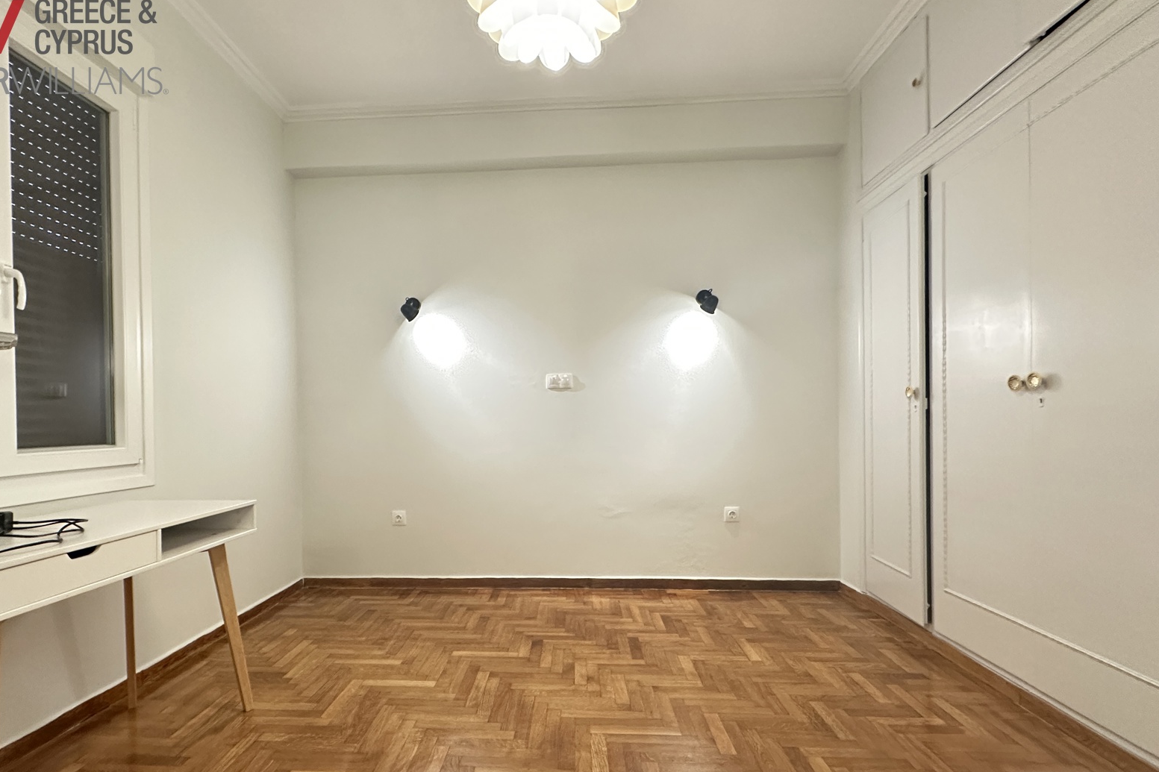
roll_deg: +1.4
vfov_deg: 67.2
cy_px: 425
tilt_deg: -0.1
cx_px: 534
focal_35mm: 18
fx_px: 579
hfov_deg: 89.8
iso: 640
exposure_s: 1/50
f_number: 2.2
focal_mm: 2.22
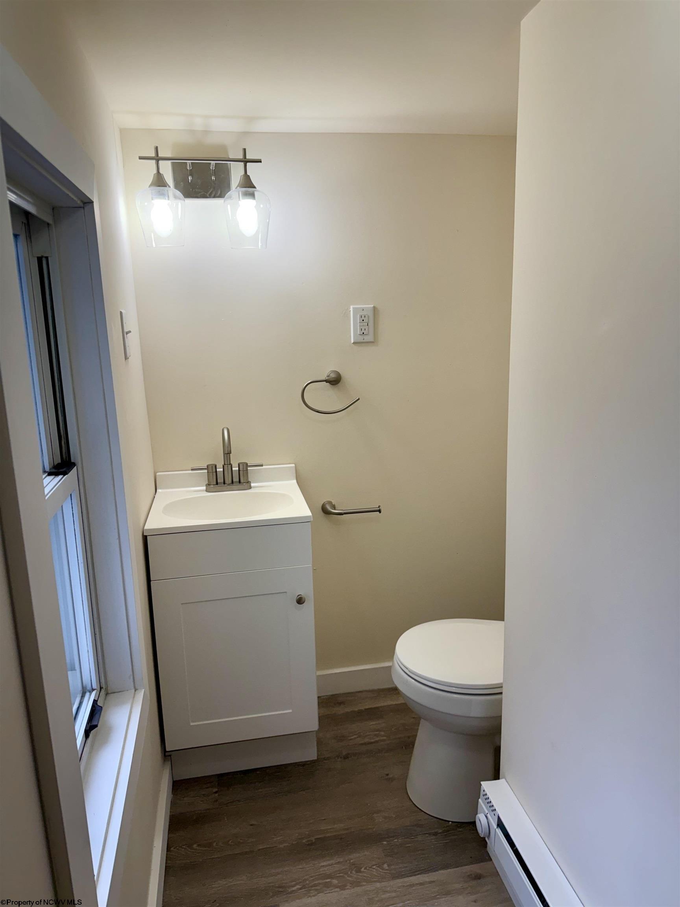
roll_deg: +1.7
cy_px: 454
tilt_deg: -12.3
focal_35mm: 24
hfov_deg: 56.8
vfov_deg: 71.6
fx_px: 629
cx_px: 340
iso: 100
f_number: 1.78
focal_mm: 6.76
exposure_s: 1/350
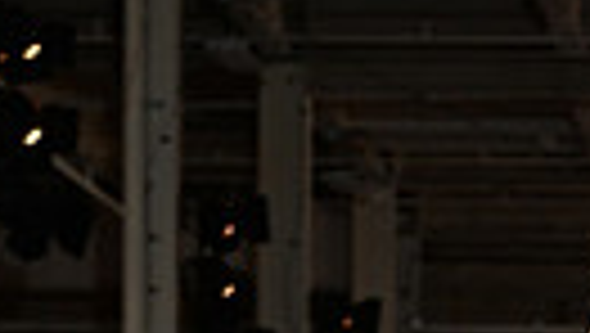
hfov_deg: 6.6
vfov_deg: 3.6
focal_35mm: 324
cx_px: 730
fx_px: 5074
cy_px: 1210
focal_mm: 70
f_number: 6.3
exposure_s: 1/125
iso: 1000
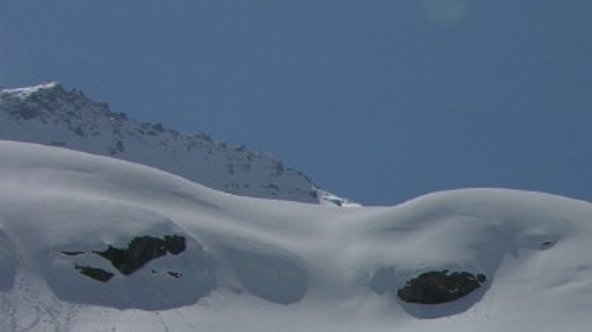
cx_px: 816
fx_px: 1694
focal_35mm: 108
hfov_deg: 18.2
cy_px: 558
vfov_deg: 10.6
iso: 50
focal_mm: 8.9
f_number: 8
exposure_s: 1/1078
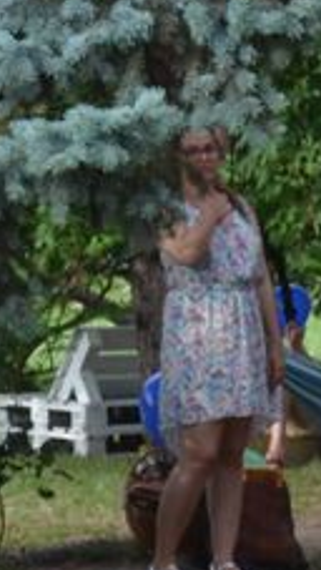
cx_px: 1254
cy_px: 692
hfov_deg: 4.0
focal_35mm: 288
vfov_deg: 7.4
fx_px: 4350
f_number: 5.6
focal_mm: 32
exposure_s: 1/125
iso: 400
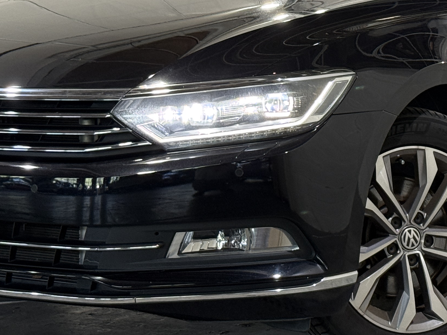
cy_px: 43
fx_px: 1524
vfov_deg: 12.5
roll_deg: -0.6
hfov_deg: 16.6
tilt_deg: -0.7
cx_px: 317
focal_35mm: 118
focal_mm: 6.76
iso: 125
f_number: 1.78
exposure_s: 1/60
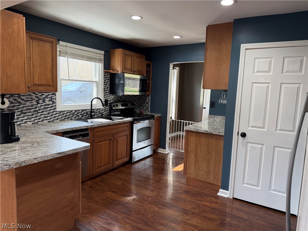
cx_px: 154
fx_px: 214
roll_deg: -1.4
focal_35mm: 24
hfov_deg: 71.6
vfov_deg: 56.8
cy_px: 116
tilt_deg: -6.5
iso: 200
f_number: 1.78
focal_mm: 6.76
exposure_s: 1/196
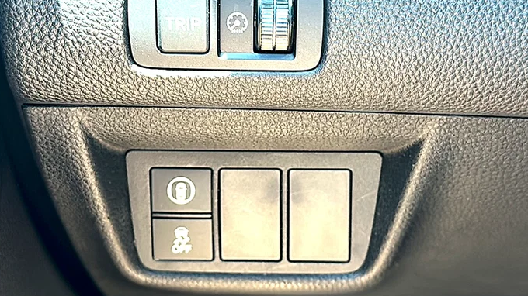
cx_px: 260
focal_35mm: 46
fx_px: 644
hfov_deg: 44.6
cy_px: 114
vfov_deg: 25.9
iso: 125
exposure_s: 1/50
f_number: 1.78
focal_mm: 6.86
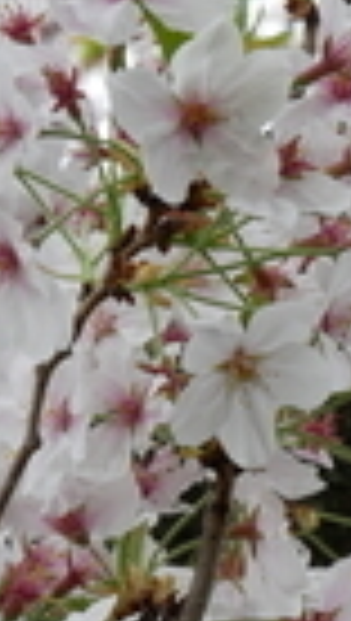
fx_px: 4682
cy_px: 1071
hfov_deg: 4.3
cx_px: -272
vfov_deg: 7.4
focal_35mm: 284
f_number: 7.1
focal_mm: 30
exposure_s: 1/200
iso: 200
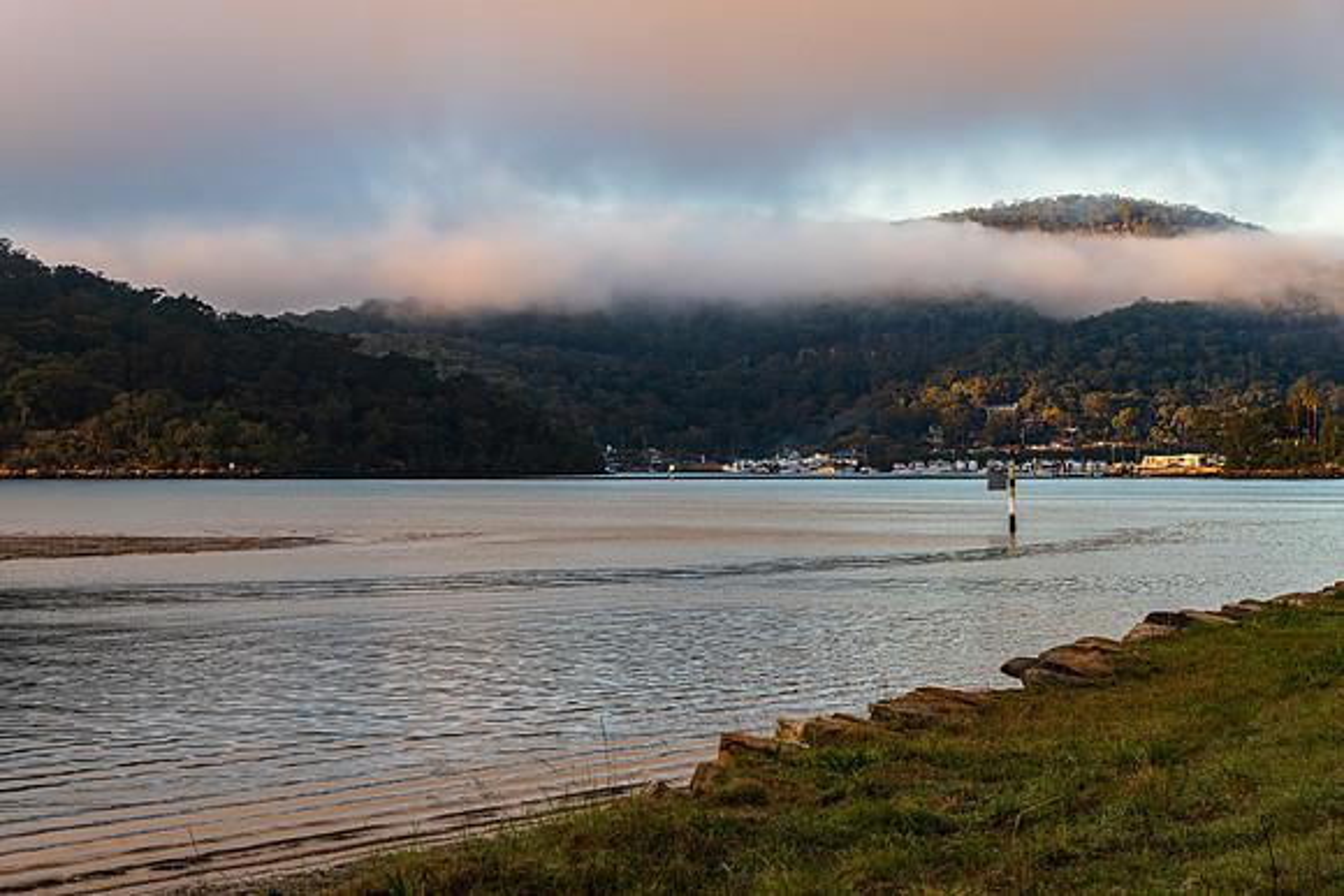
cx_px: 681
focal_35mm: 79
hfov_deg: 25.6
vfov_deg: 17.3
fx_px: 2954
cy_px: 431
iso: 100
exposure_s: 1/160
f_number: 8
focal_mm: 75
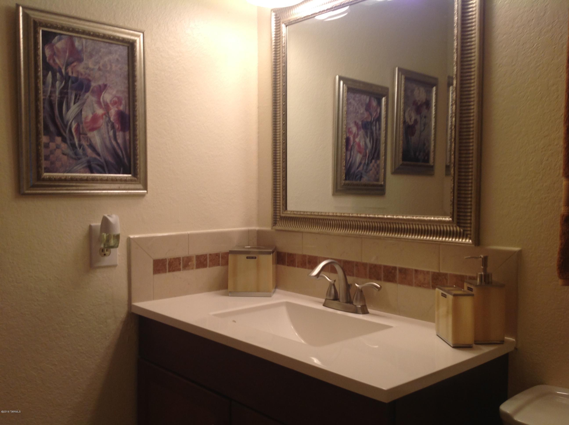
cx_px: 284
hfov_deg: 52.7
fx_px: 574
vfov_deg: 40.6
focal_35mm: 35
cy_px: 212
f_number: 2.4
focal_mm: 4.28
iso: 50
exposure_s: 1/24
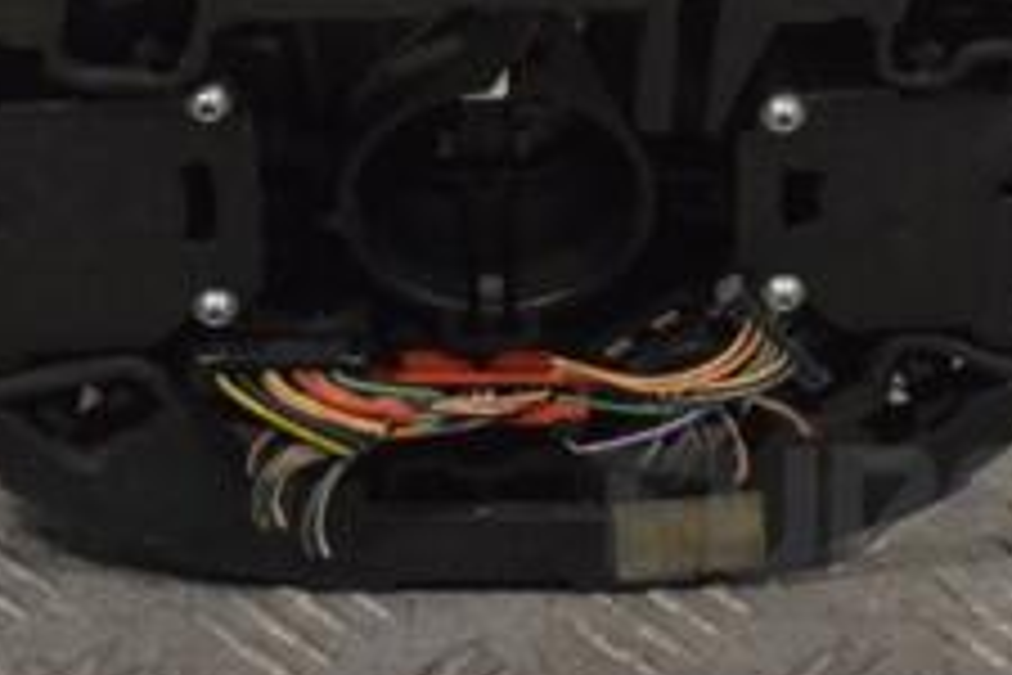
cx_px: 522
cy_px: -86
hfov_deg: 11.2
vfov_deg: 7.4
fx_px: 5172
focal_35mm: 184
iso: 3200
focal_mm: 46
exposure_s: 1/320
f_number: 9
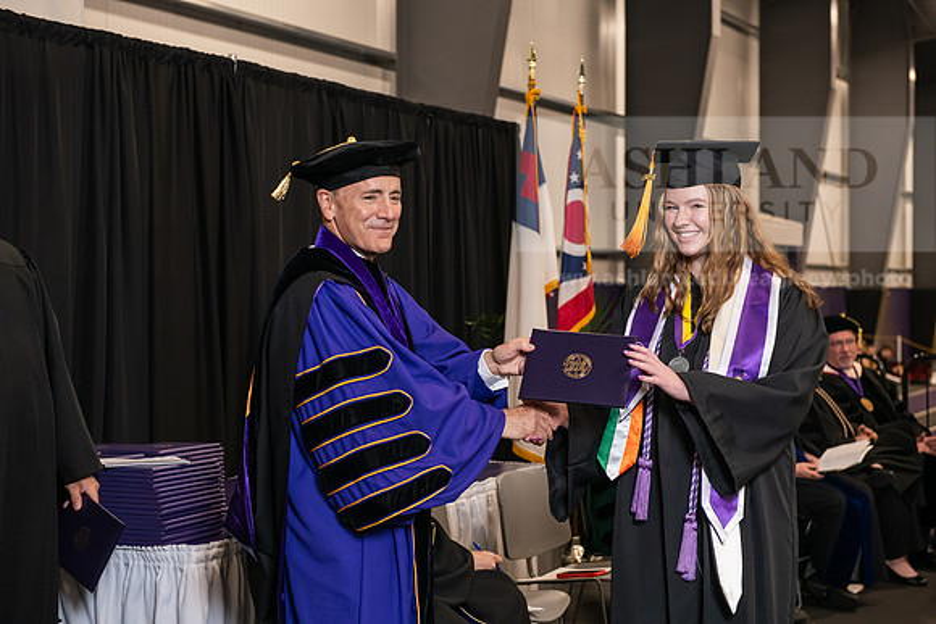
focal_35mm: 66
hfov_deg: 30.5
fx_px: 1716
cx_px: 468
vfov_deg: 20.6
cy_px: 312
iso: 1600
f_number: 5
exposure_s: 1/125
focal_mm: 66
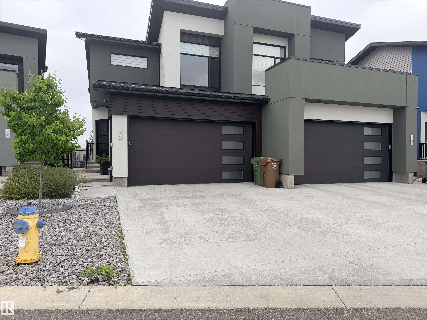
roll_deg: +0.1
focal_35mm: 24
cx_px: 214
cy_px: 160
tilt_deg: +0.7
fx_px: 296
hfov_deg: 71.6
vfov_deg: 56.8
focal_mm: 6.76
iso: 80
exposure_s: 1/695
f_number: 1.78
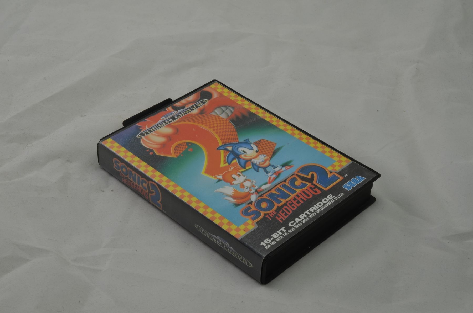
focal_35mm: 60
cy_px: 156
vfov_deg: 22.5
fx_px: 787
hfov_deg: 33.5
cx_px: 236
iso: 100
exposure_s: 1/3
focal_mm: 40
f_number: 20
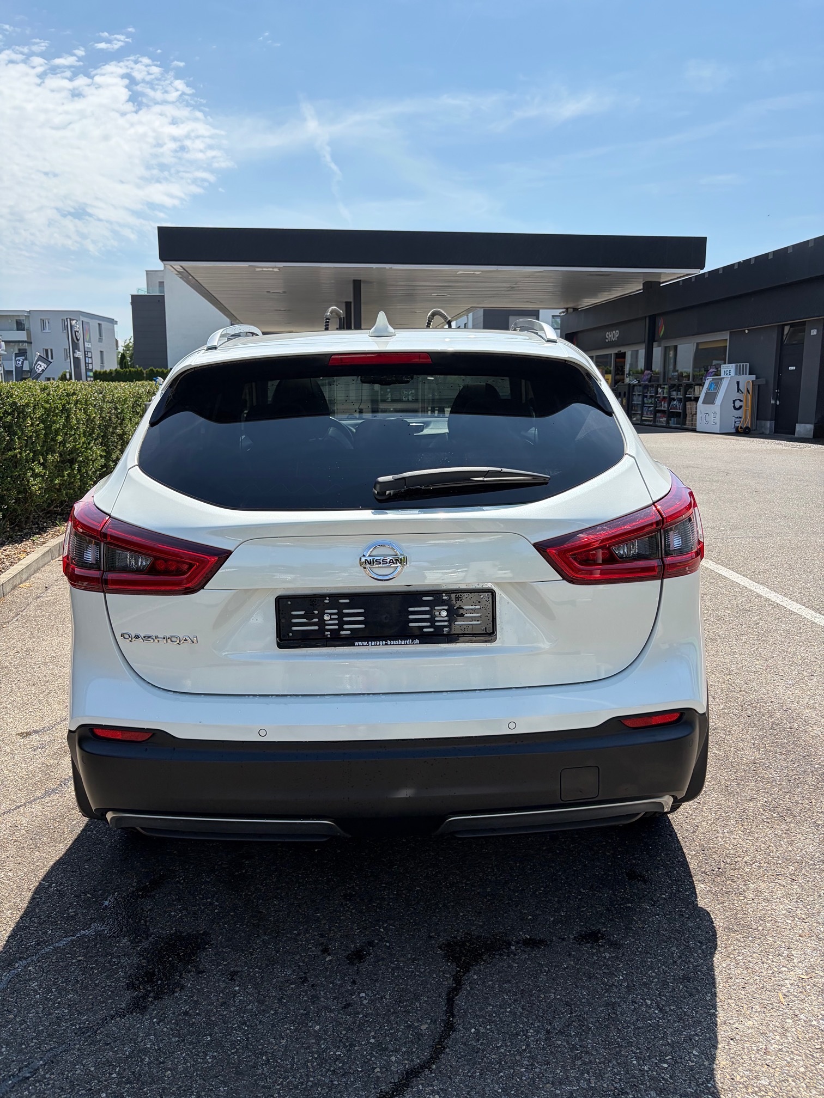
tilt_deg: -6.0
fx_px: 825
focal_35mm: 26
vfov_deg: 67.3
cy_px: 549
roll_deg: -1.3
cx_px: 412
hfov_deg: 53.1
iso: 50
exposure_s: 1/2639
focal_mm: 5.96
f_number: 1.6
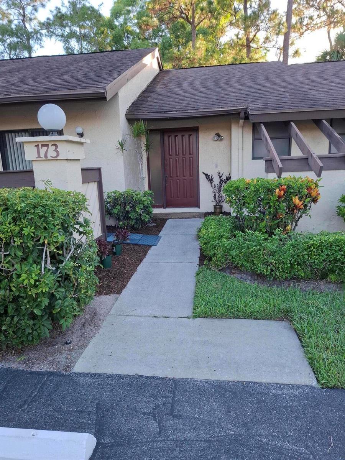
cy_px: 230
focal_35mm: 23
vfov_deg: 73.9
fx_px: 306
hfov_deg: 58.9
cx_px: 172
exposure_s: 1/220
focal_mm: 5.54
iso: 50
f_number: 1.8
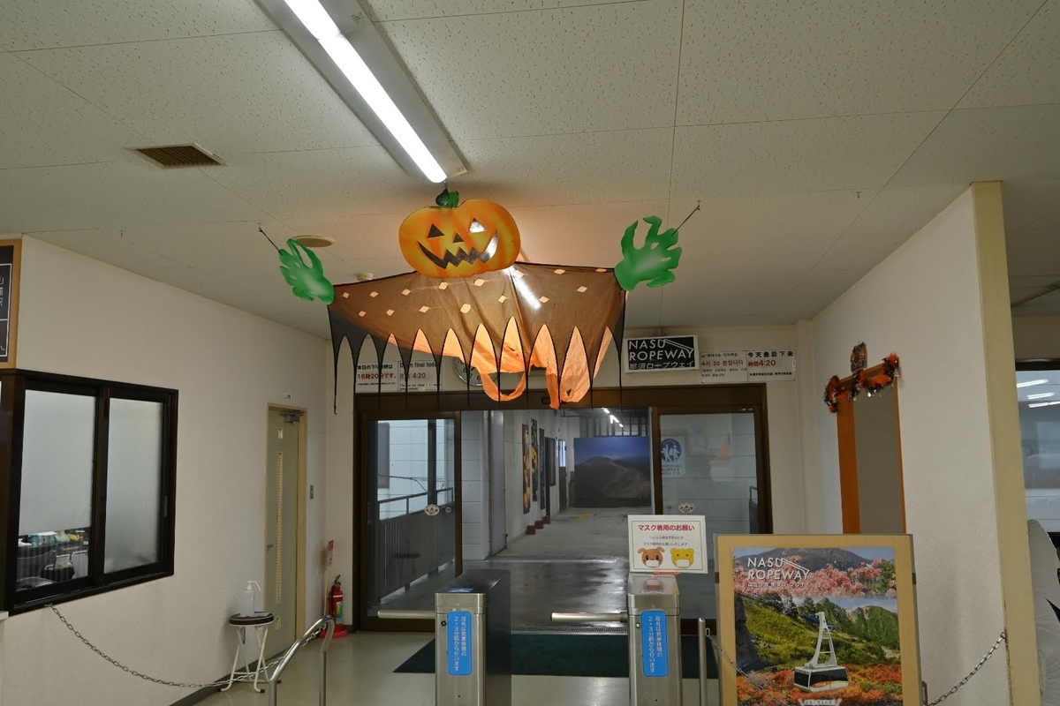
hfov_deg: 61.9
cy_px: 353
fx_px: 883
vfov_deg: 43.6
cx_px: 530
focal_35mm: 30
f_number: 10
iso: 320
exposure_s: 1/40
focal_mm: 30
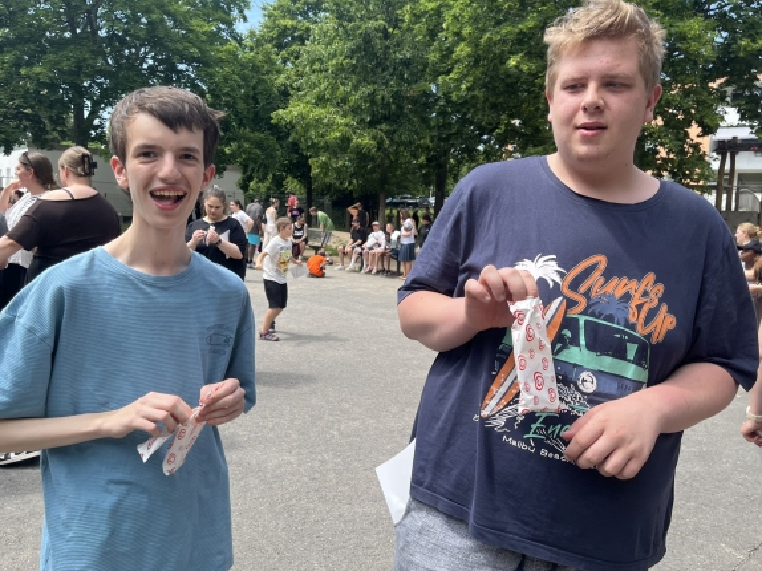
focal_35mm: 29
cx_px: 392
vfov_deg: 48.2
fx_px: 638
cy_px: 264
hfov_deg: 61.7
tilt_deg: -5.1
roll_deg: -3.9
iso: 50
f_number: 1.6
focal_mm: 5.1
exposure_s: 1/1422
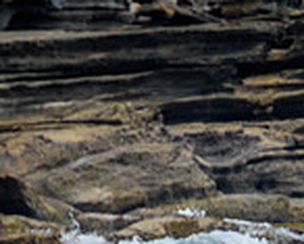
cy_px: 393
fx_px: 26830
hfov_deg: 0.6
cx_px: 600
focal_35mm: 2980
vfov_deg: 0.5
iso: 1000
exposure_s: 1/2000
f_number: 11
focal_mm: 800
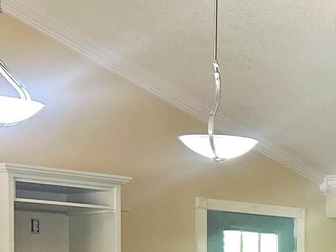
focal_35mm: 131
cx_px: 741
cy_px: 339
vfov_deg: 11.0
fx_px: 1271
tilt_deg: -1.1
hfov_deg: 12.6
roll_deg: -0.2
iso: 125
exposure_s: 1/60
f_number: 1.5
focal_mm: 5.7
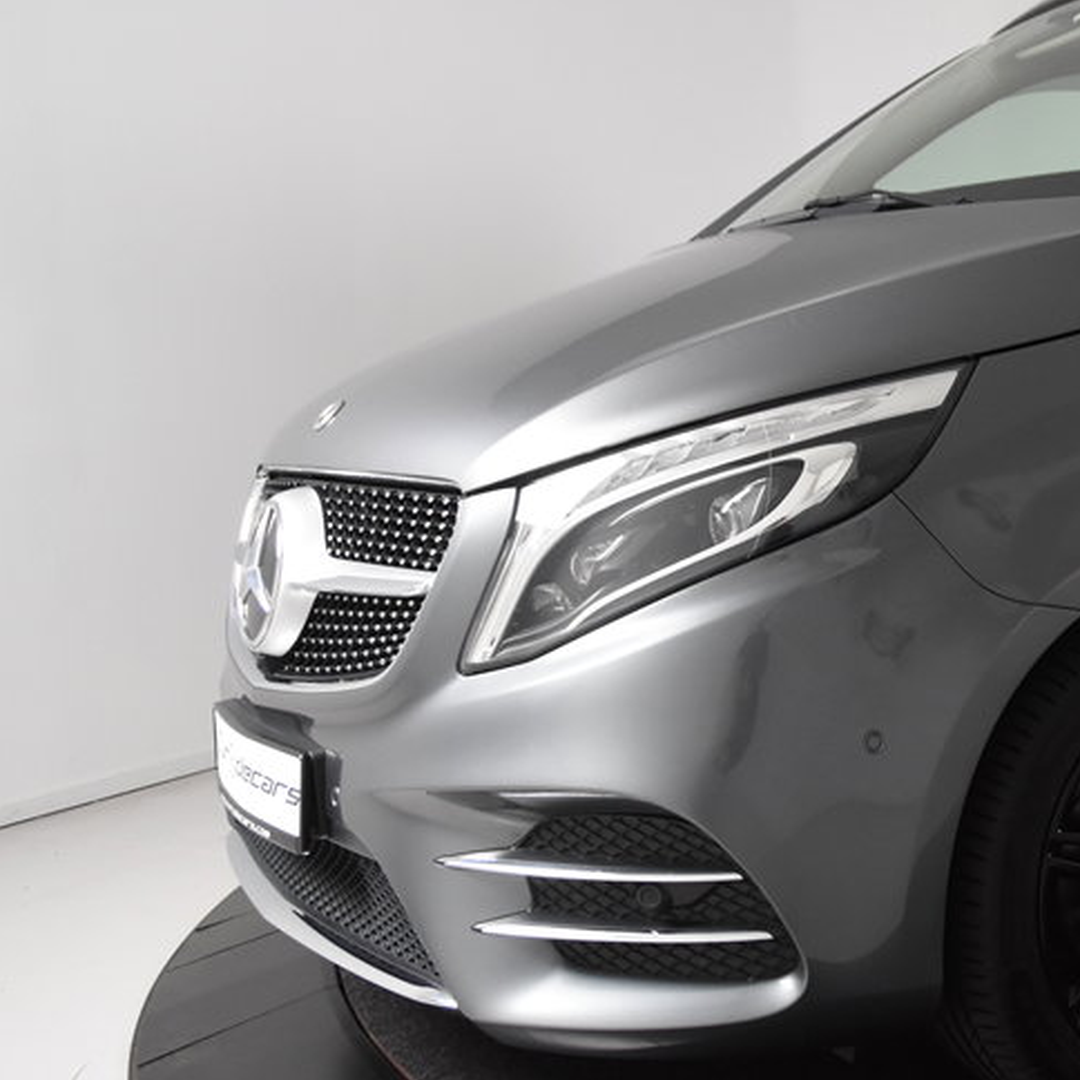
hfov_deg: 33.0
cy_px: 488
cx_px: 1140
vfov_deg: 36.8
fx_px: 1620
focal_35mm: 46
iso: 1600
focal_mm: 17
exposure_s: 1/60
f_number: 4
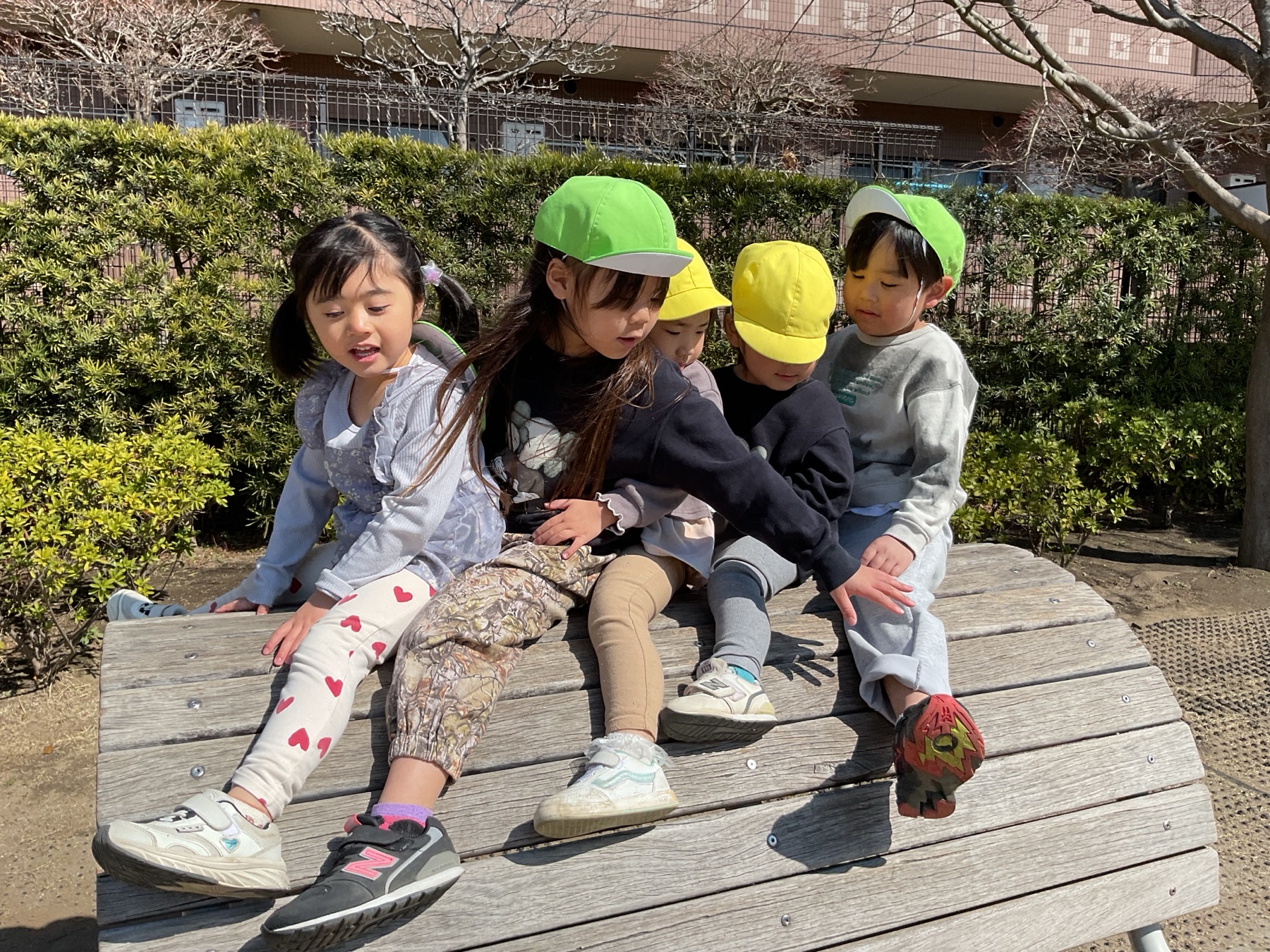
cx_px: 635
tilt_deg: -8.7
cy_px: 476
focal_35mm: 29
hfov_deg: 61.7
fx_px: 1064
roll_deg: +0.6
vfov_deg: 48.2
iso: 16
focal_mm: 3
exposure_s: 1/1912
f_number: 1.8
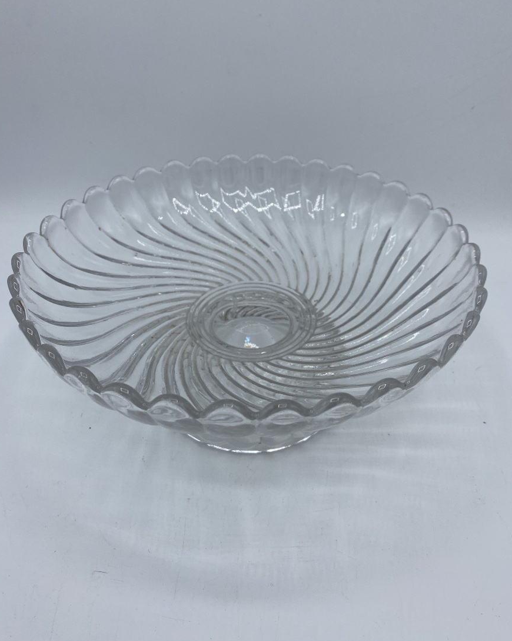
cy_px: 305
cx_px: 257
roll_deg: +2.3
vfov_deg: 62.2
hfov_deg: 51.5
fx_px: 531
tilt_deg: -35.6
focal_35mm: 28
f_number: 1.8
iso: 32
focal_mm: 4.25
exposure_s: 1/2410
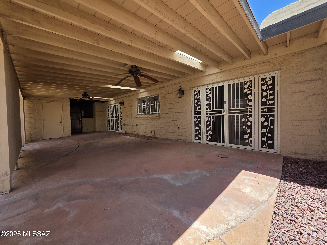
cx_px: 164
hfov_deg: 106.2
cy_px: 122
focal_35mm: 13
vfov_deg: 89.9
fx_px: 123
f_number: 1.9
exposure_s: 1/701
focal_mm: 2.2
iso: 40
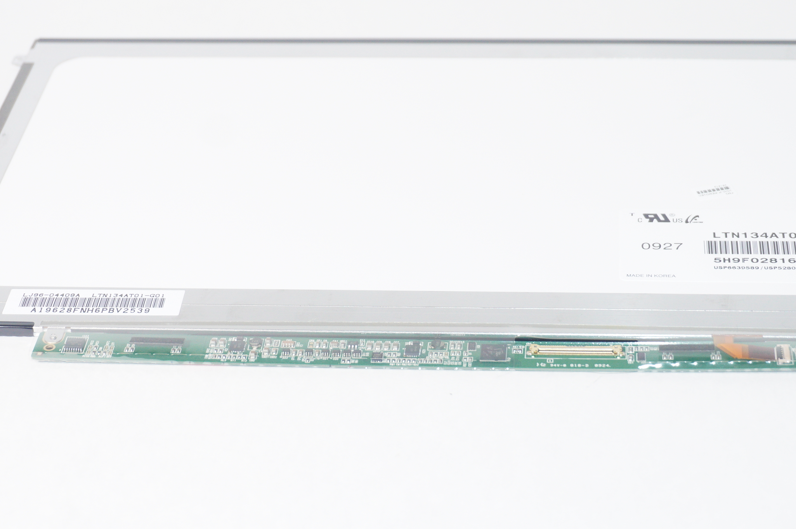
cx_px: 449
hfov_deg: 23.1
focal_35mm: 88
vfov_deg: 15.5
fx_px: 1944
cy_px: 330
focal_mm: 40
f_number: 5.6
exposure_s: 1/125
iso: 640
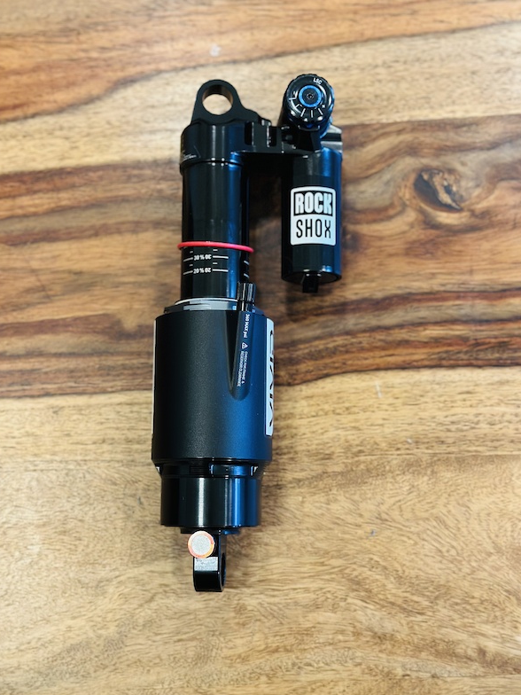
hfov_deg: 29.7
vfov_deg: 38.9
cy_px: 348
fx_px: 983
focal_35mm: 49
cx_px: 261
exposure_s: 1/40
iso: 500
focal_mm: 6.86
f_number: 1.78
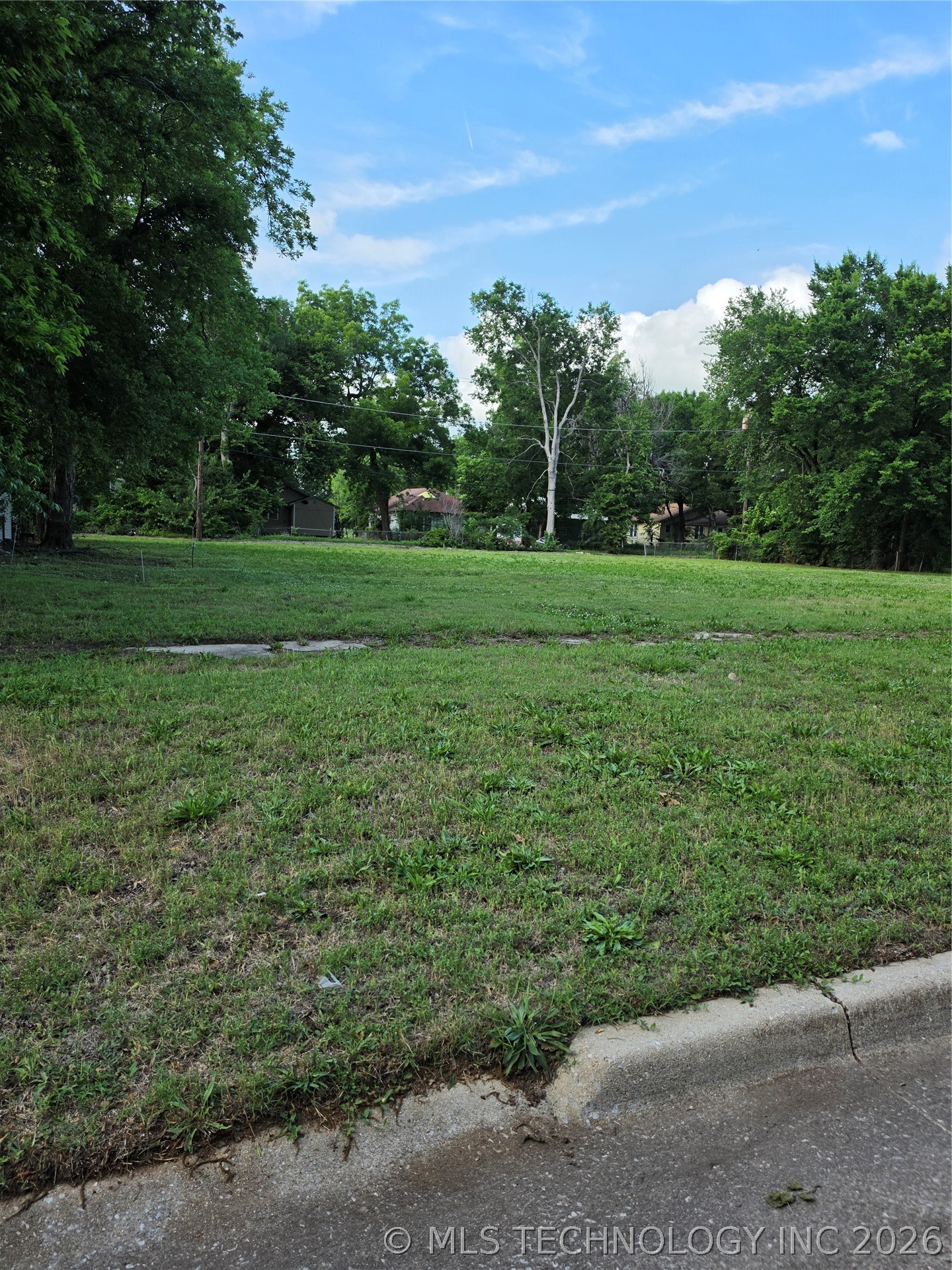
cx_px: 476
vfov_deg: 73.9
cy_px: 635
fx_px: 843
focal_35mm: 23
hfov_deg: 58.9
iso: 64
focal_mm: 6.5
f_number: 1.4
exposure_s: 1/3399
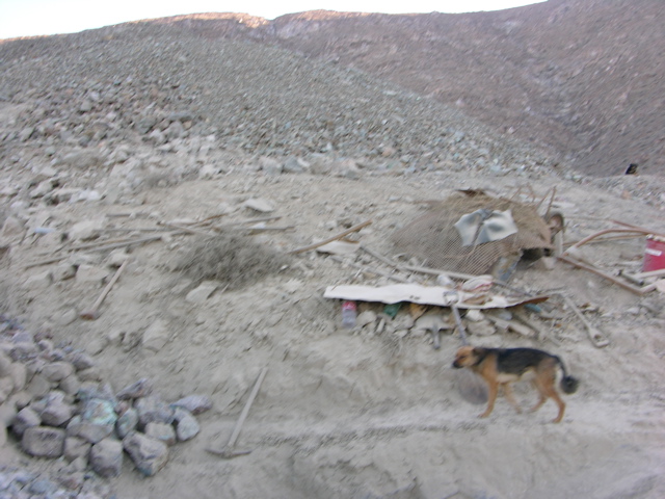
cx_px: 332
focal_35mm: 37
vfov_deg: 38.7
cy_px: 250
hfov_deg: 50.1
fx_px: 711
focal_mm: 9.5
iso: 50
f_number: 3.6
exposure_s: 1/57.6
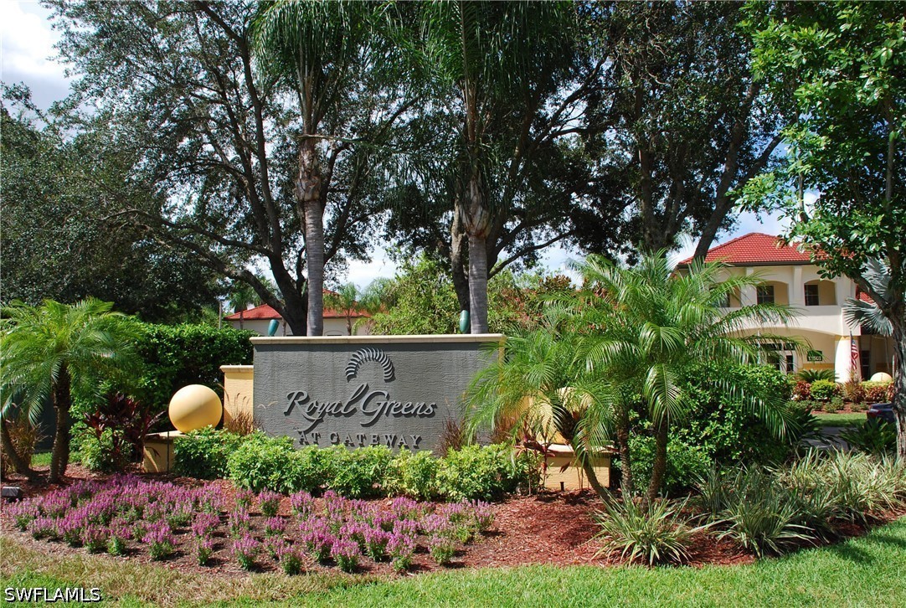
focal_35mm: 27
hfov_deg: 67.3
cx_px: 453
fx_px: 681
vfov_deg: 48.1
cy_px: 304
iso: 200
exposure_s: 1/250
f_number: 8
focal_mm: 18
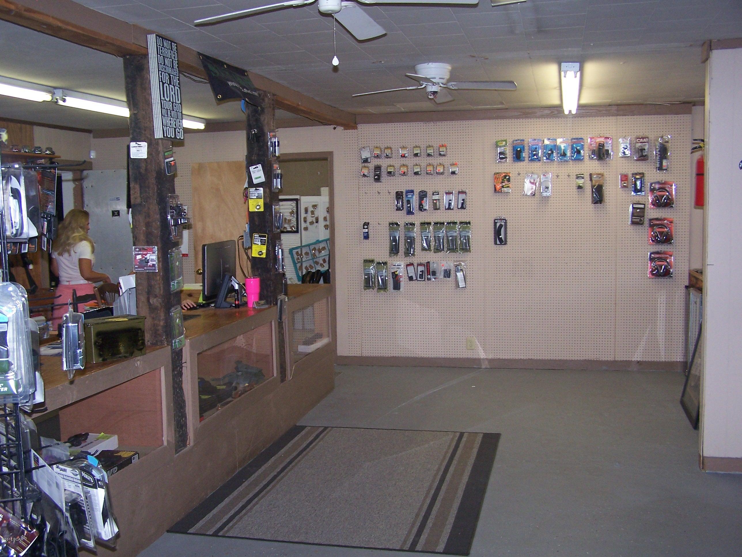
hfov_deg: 49.0
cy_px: 278
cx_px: 371
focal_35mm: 38
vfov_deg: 37.7
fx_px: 815
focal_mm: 6.3
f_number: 2.8
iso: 140
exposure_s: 1/60
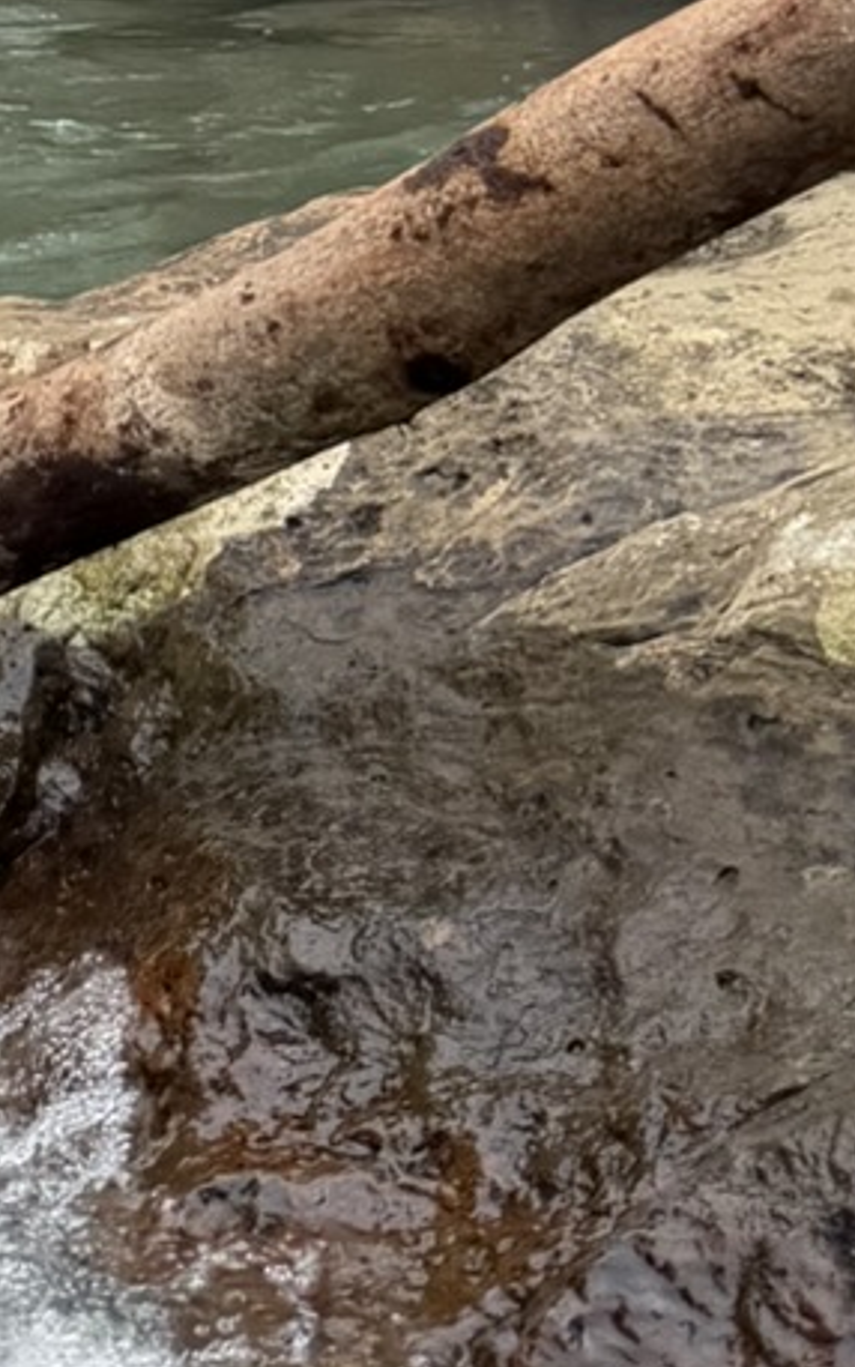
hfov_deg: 10.2
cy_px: -386
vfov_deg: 17.2
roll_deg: +1.6
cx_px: -1106
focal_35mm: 114
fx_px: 4246
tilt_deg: -0.1
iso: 80
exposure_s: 1/2053
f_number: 1.78
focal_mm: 6.76
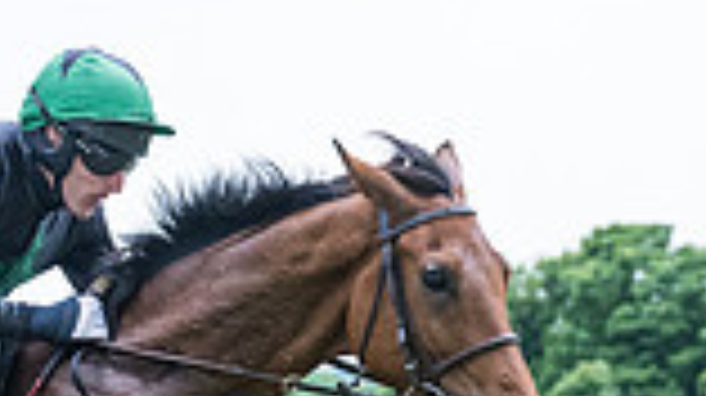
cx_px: 217
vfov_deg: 3.8
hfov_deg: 6.8
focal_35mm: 317
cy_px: 762
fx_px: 5929
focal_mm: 70
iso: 2000
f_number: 4
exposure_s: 1/2000
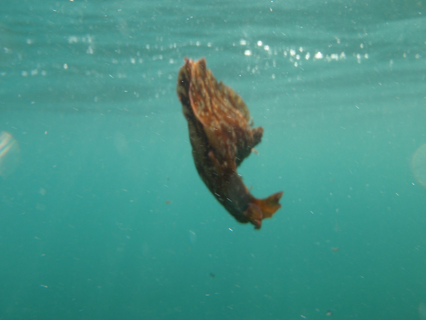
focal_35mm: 28
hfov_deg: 63.5
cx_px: 213
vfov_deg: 49.7
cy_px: 160
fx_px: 345
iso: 64
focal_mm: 5
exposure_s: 1/125
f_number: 5
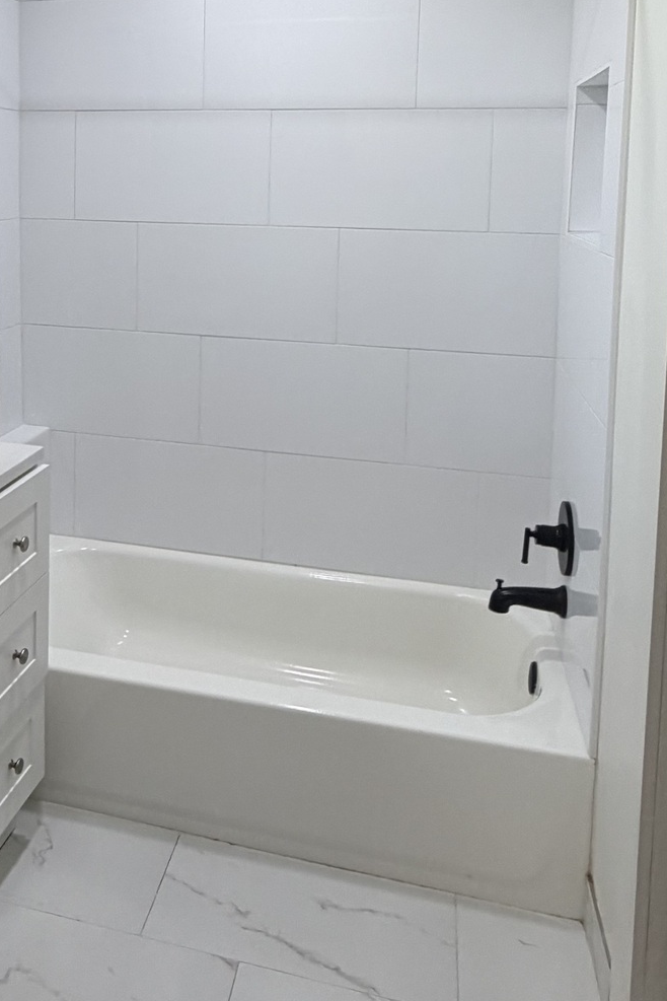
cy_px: 263
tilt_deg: -4.9
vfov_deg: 53.5
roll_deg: -0.4
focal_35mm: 34
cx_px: 172
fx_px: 945
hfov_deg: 38.0
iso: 160
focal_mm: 2.22
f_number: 2.2
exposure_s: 1/120
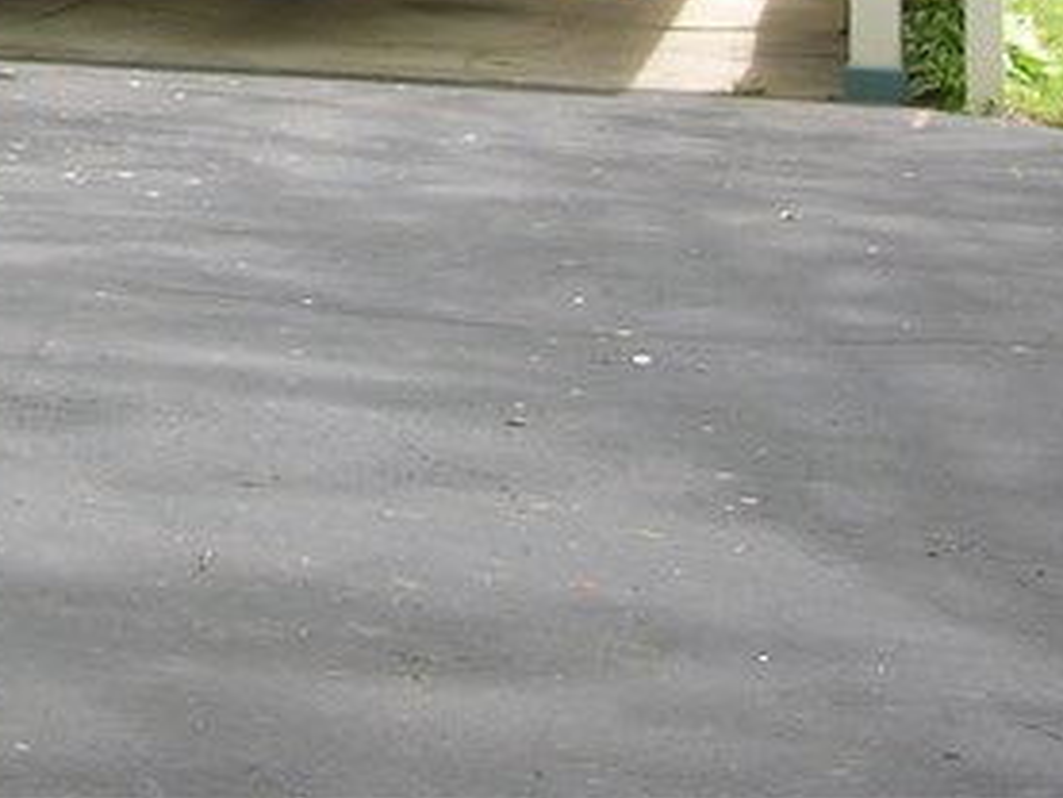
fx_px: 4424
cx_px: -794
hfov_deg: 12.6
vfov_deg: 9.7
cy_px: -671
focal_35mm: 144
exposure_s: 1/155
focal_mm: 10
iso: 50
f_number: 3.2
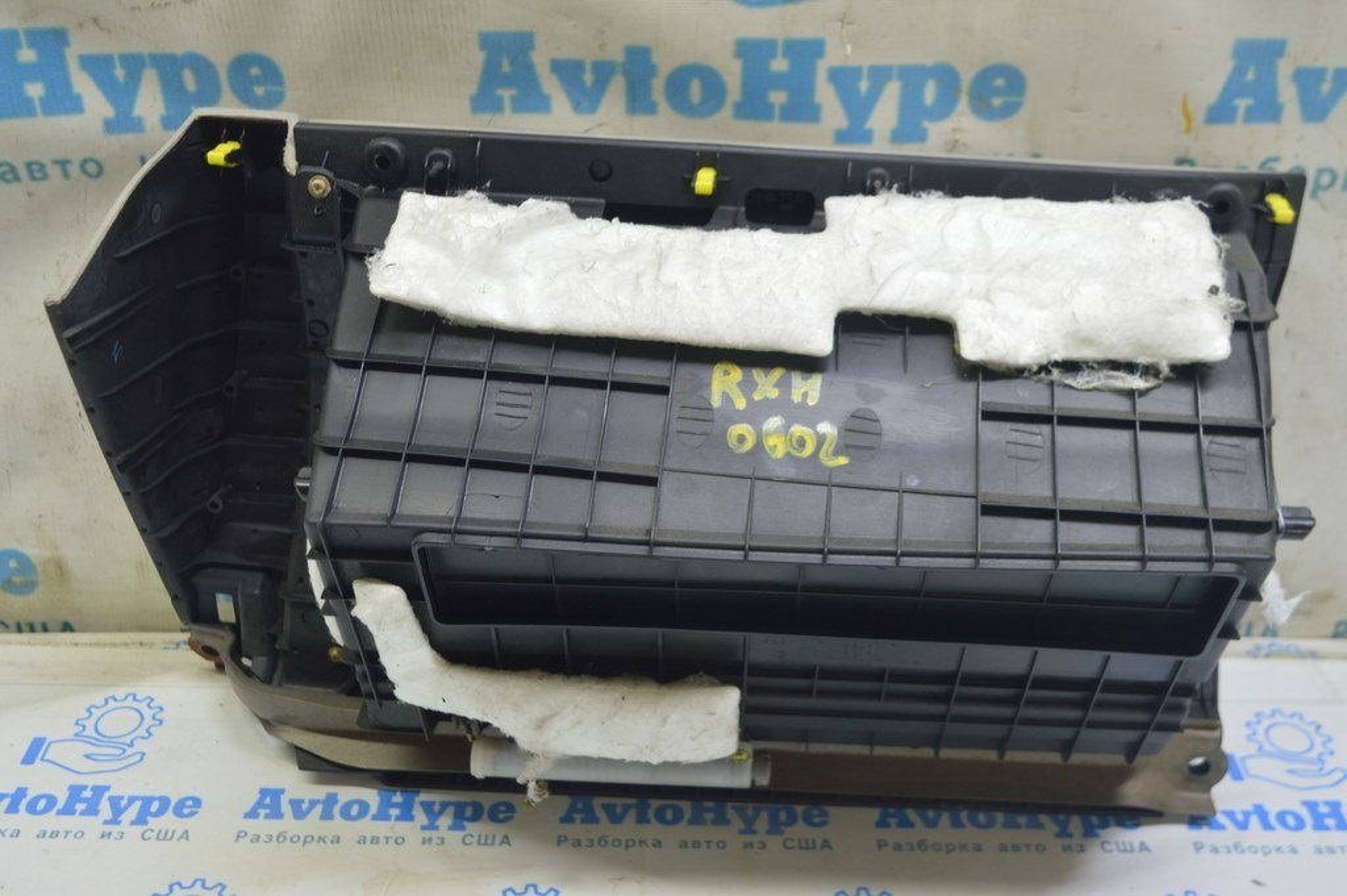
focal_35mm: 42
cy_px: 448
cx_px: 674
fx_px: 1570
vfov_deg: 31.8
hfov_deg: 46.4
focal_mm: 28
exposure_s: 1/20
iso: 400
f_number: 5.6
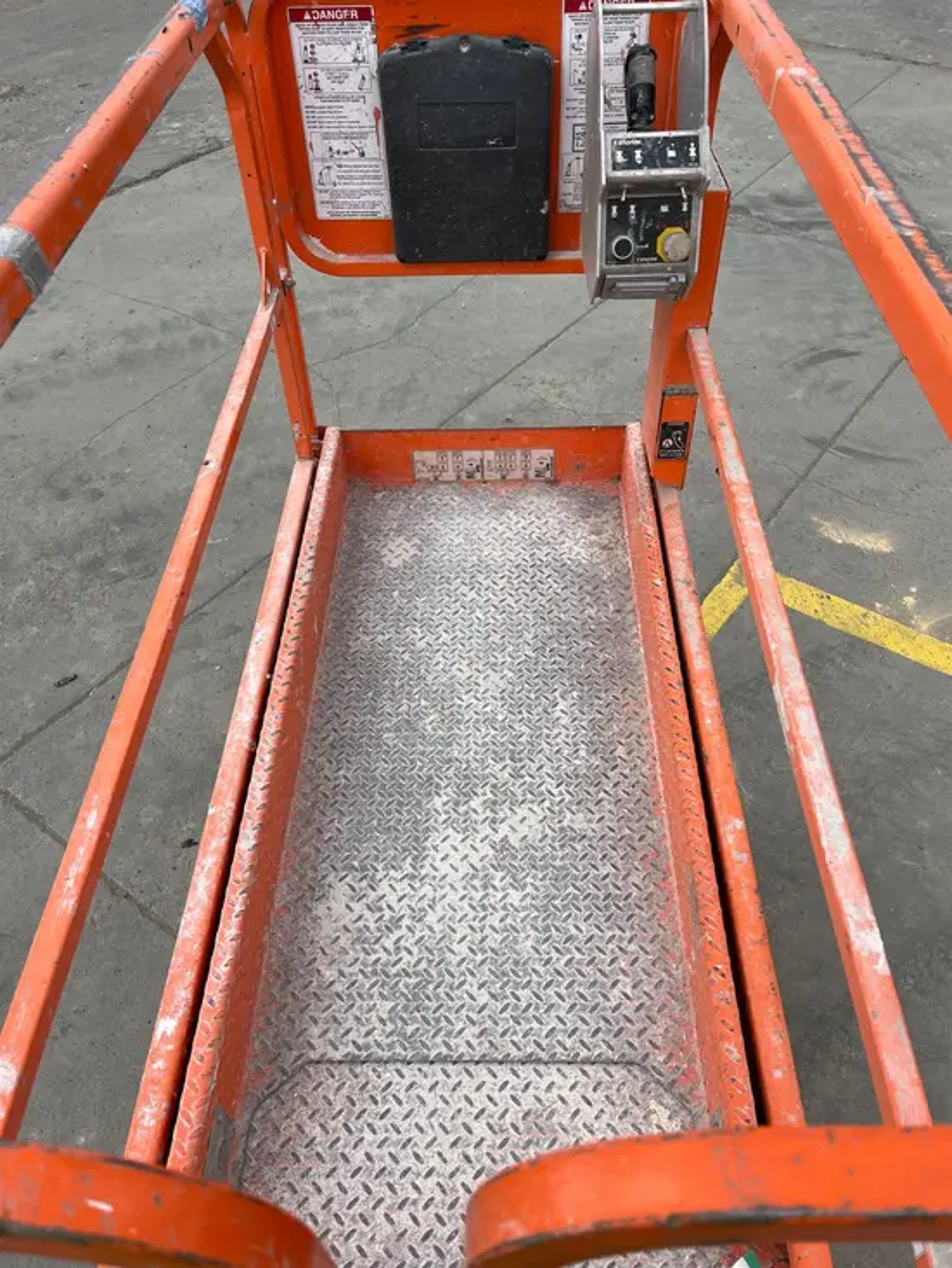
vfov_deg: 67.3
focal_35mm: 26
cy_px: 634
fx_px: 953
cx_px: 476
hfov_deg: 53.1
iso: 50
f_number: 1.6
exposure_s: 1/2268
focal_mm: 5.1
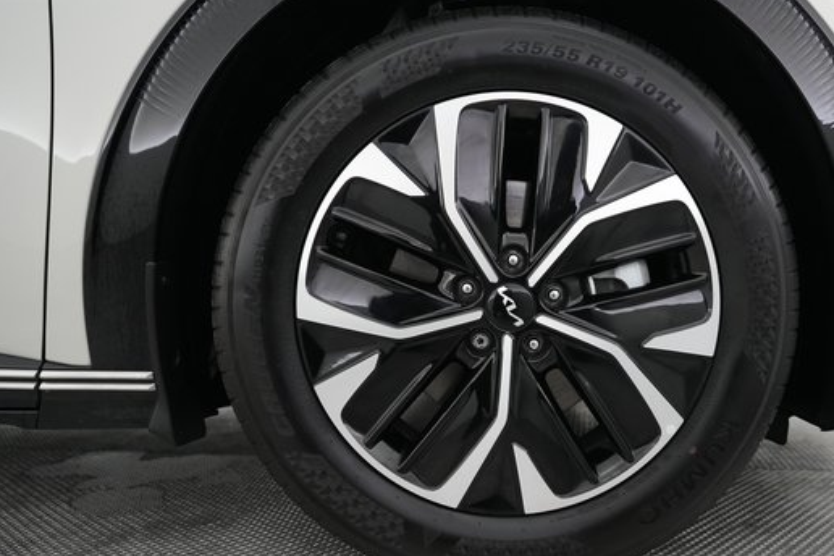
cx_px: 511
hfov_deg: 59.7
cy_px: 310
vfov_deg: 42.3
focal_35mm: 31
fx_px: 718
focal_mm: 25
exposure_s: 1/160
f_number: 2.8
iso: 4000
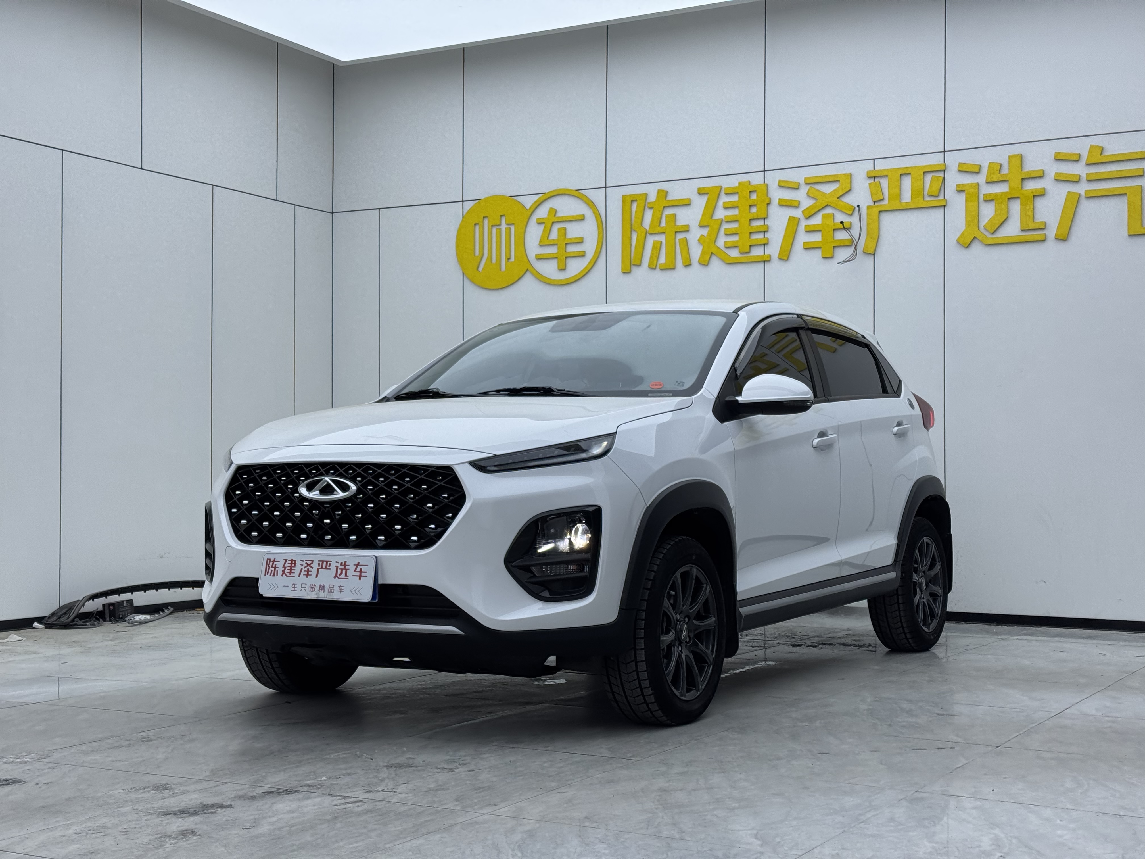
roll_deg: +1.3
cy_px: 430
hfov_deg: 39.7
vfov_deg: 30.3
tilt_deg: +1.8
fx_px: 1588
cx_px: 572
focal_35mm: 48
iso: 64
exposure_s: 1/621
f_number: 1.78
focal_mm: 6.76
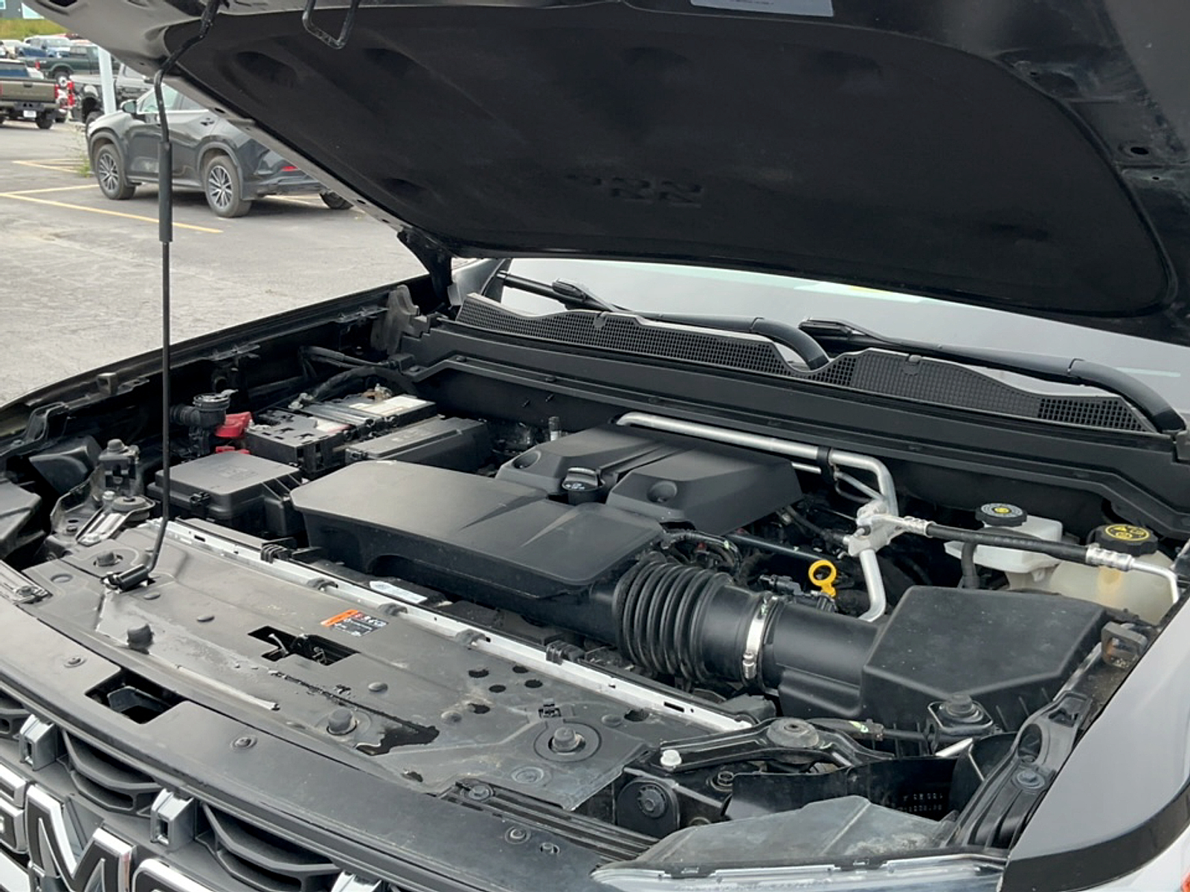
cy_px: 446
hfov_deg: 60.0
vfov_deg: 46.8
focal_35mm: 30
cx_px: 595
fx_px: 1031
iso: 20
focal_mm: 3
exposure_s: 1/217
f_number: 1.8
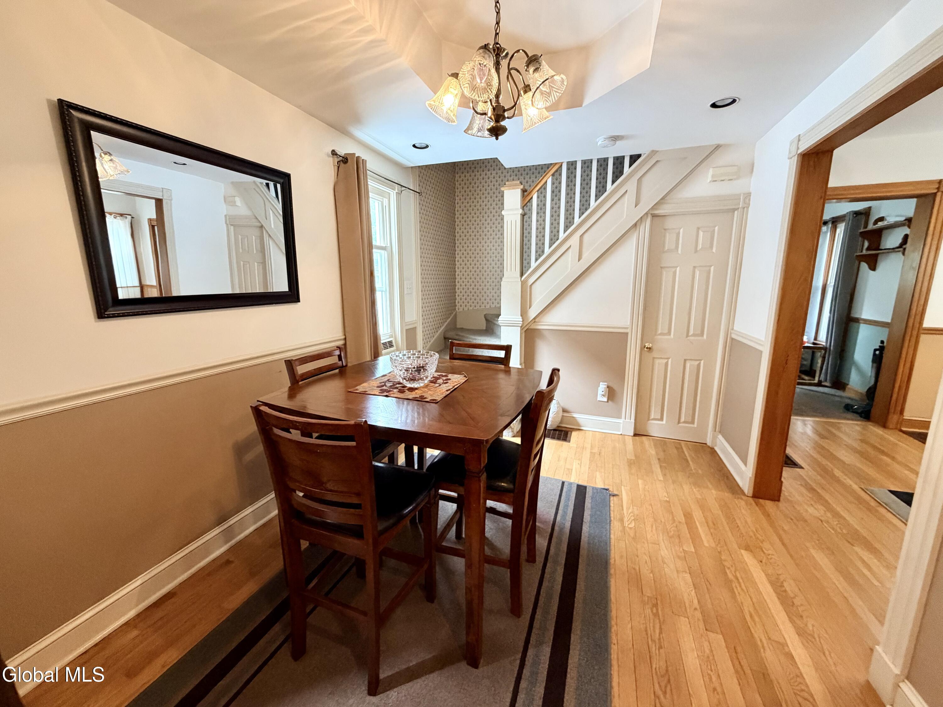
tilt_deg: -11.4
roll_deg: +0.3
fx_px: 381
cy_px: 354
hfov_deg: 102.1
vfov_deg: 85.7
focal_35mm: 14
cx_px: 472
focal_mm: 2.22
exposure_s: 1/60
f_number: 2.2
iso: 400
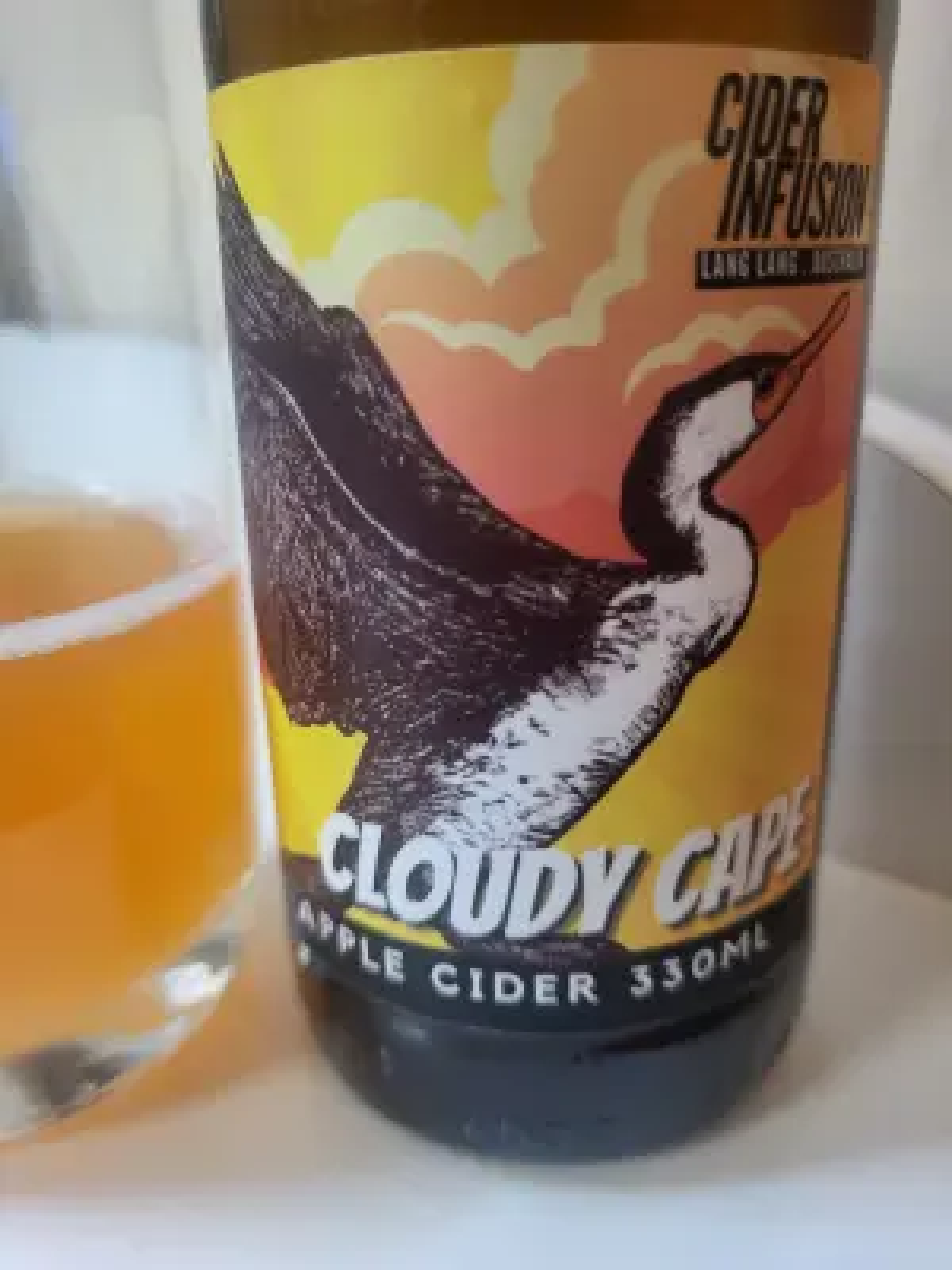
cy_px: 635
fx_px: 953
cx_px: 476
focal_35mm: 26
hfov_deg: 53.1
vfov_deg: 67.3
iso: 640
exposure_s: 1/50
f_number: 1.8
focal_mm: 5.4
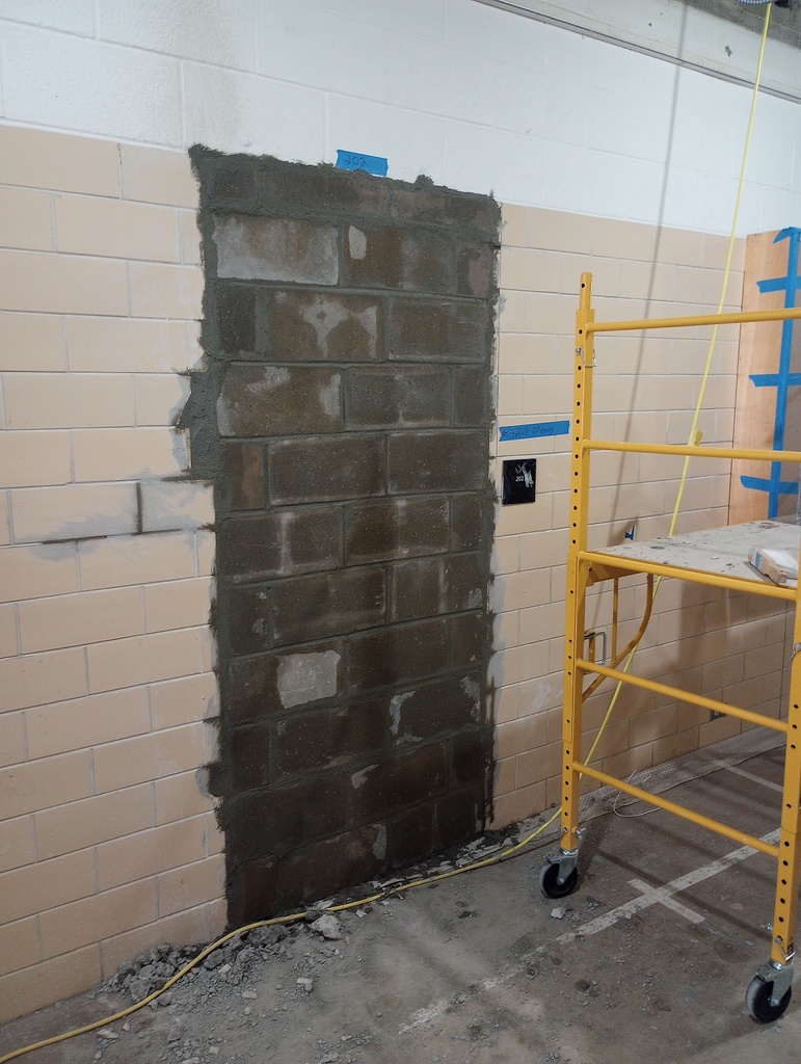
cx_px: 400
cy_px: 532
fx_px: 862
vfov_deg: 63.4
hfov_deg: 49.9
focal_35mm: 28
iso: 1875
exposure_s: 1/24
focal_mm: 4.27
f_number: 1.8
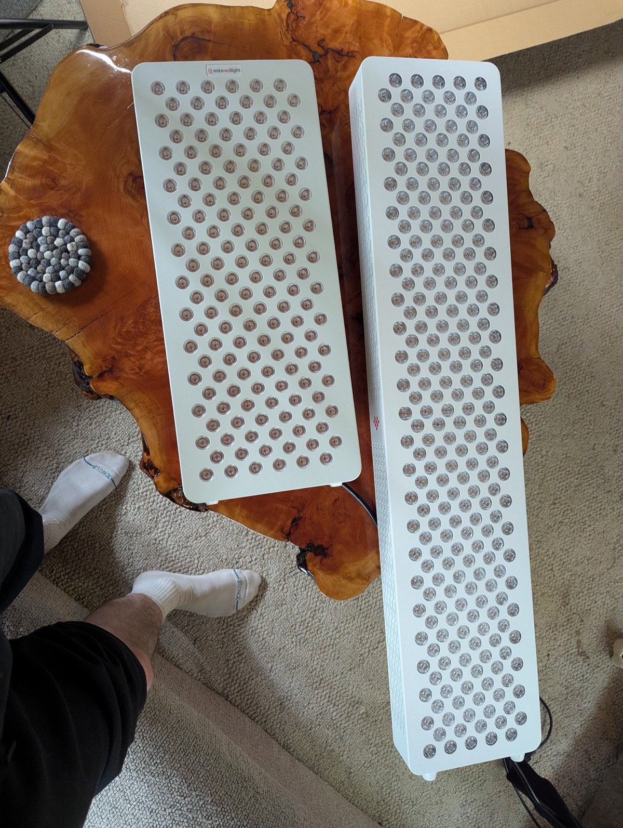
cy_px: 414
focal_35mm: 24
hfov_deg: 57.0
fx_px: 574
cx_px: 312
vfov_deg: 71.5
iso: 931
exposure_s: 1/62.5
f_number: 1.85
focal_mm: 6.81
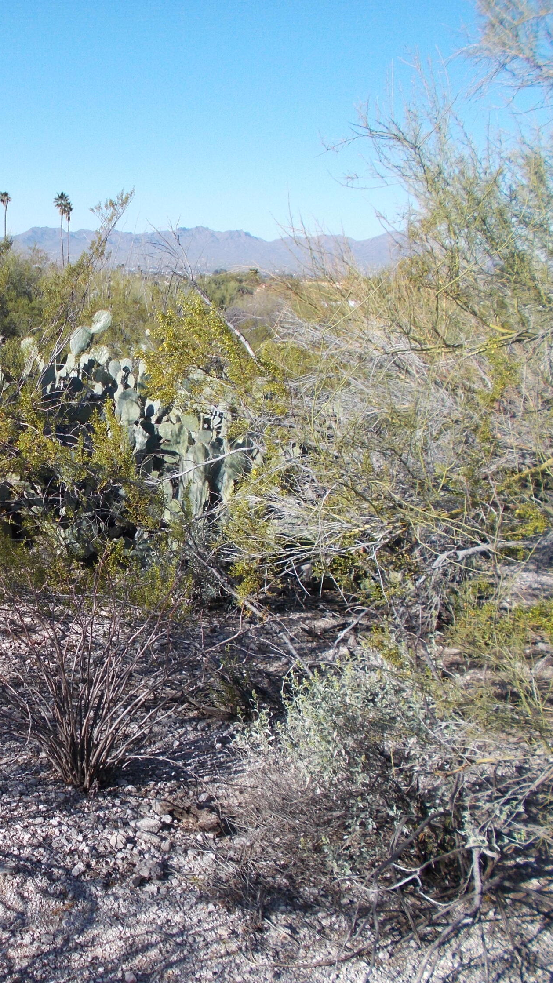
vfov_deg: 52.8
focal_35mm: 38
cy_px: 494
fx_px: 990
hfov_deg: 29.7
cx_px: 39
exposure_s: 1/125
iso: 80
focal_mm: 4.6
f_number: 8
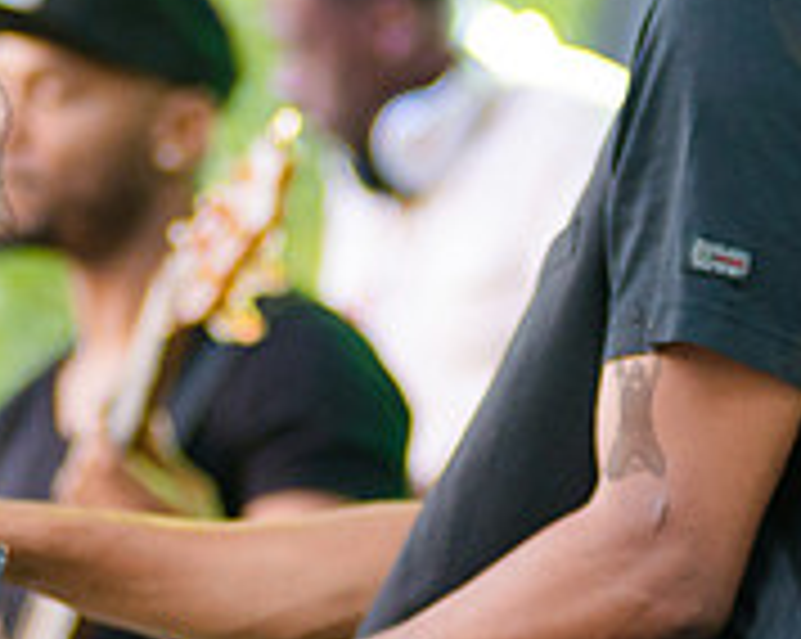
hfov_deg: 4.7
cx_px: 431
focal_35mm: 411
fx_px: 9733
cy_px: 51
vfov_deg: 3.8
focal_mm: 100
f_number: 2.8
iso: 1250
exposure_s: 1/250
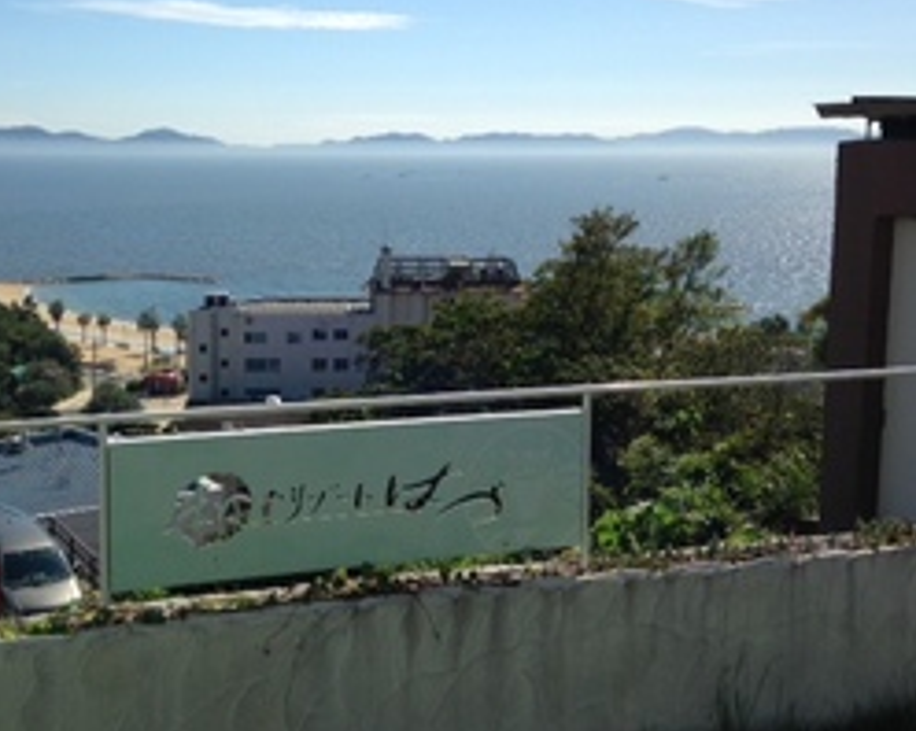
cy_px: 312
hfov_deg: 39.7
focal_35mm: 46
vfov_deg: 32.7
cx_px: 284
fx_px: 1246
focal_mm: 4.12
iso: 50
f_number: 2.4
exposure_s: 1/2262
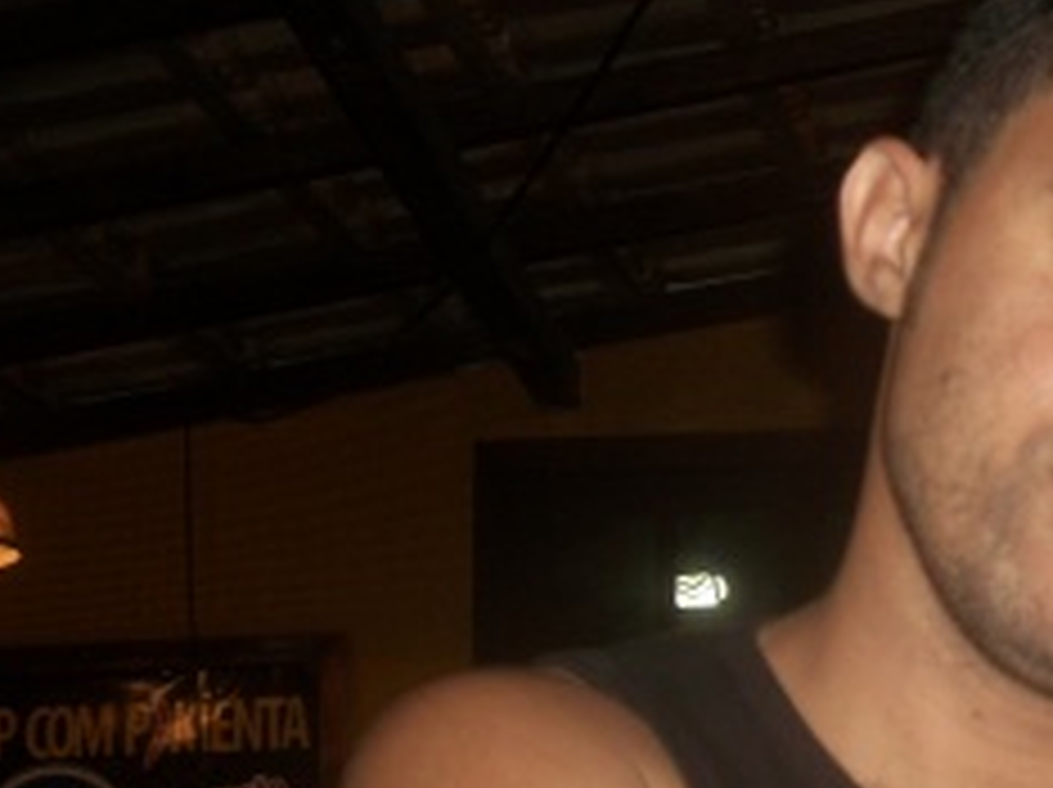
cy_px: 565
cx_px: 1004
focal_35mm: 107
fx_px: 3252
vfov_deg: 13.8
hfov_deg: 18.0
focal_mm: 8.8
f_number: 3.6
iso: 80
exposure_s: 1/40
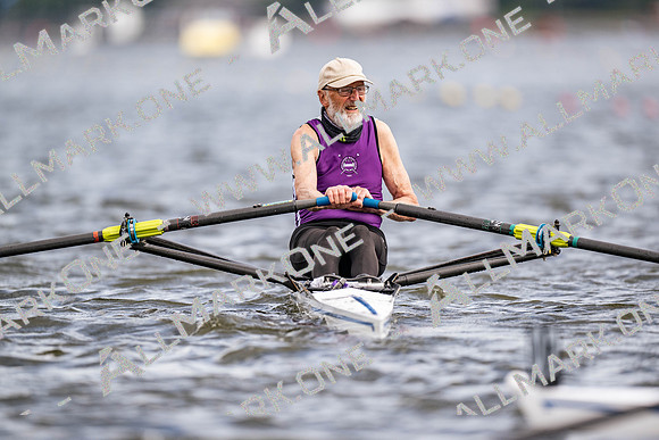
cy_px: 220
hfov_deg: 3.4
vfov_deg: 2.3
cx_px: 330
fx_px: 10985
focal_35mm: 600
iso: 280
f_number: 4
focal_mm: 600
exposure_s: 1/2500
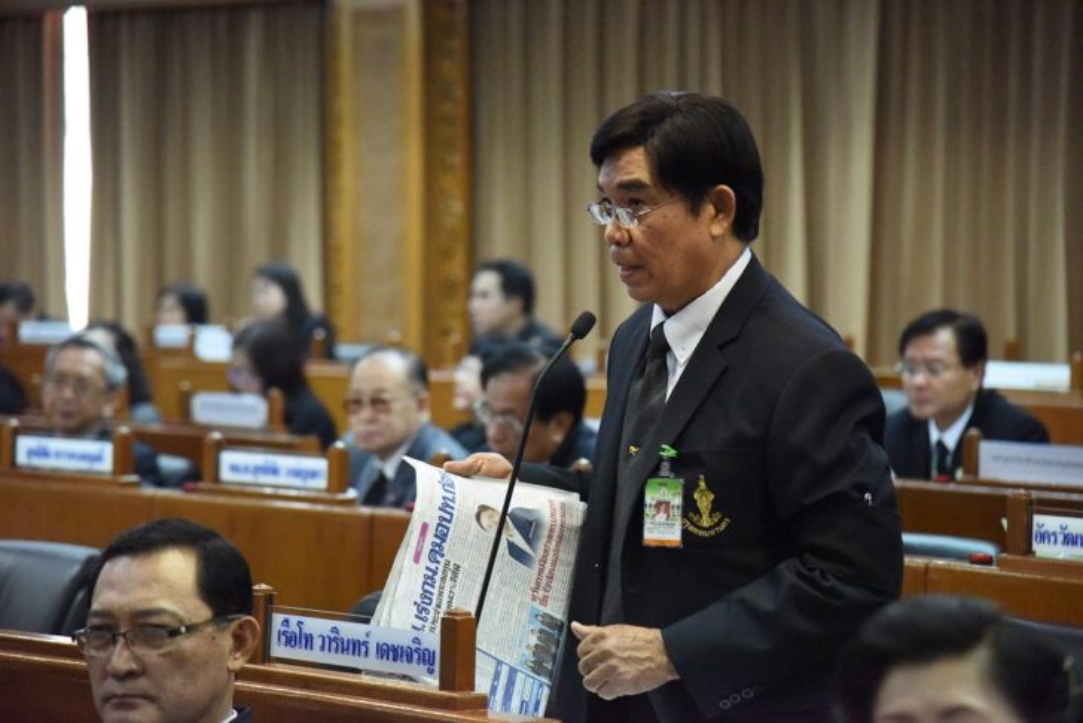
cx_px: 542
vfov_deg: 11.4
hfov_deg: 17.1
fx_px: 3611
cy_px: 362
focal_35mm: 120
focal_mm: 120
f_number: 4
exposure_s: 1/320
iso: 12800
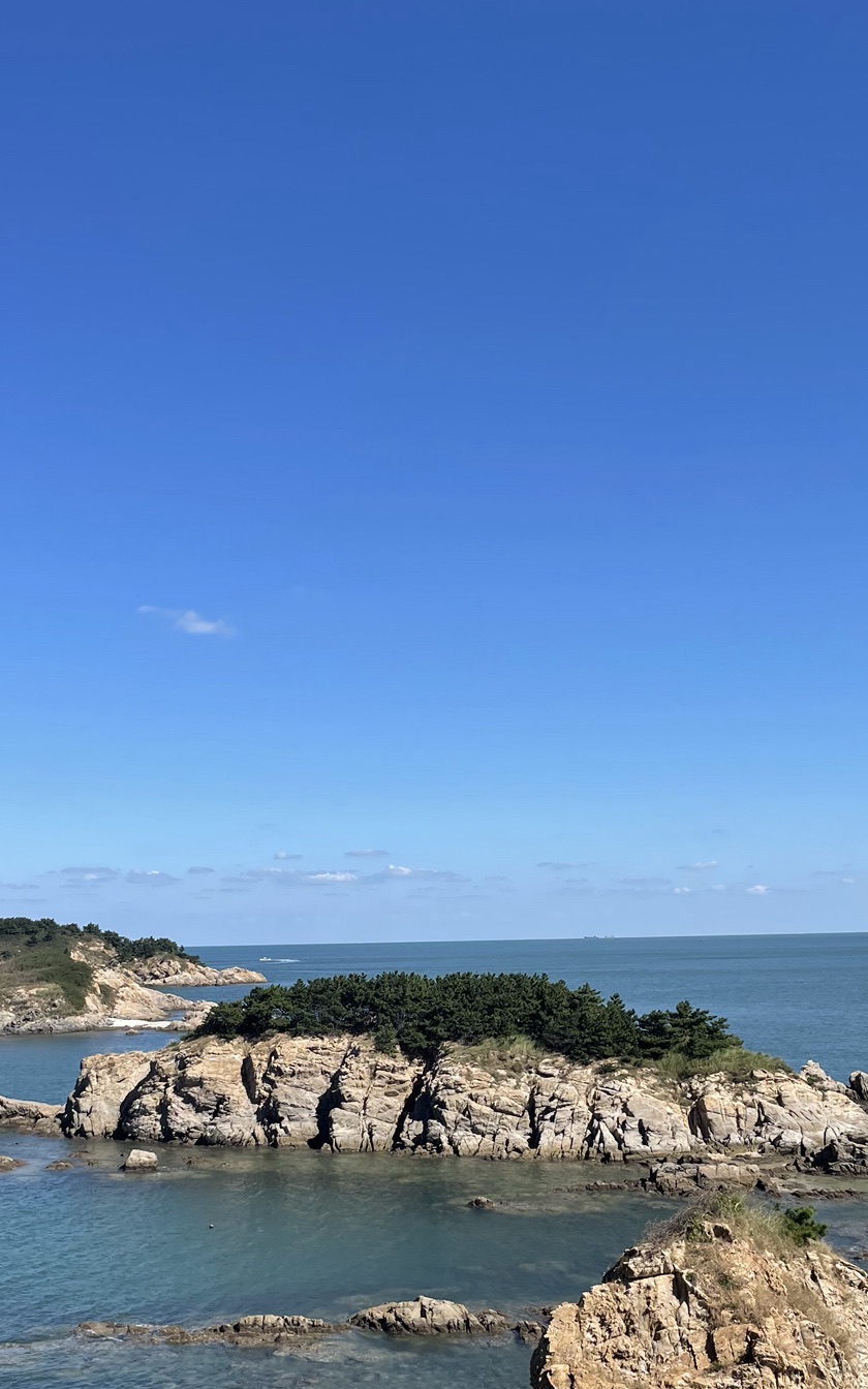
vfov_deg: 46.8
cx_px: 395
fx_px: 1552
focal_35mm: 41
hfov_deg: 31.2
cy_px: 1012
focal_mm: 4.2
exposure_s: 1/3861
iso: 32
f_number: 1.6
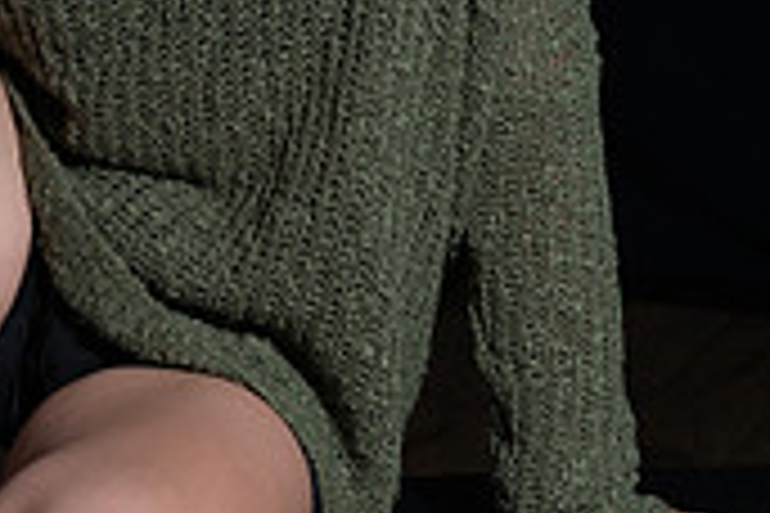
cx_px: 234
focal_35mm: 163
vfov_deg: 8.4
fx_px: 3486
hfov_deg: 12.6
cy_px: -32
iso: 200
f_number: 8
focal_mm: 48
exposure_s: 1/250
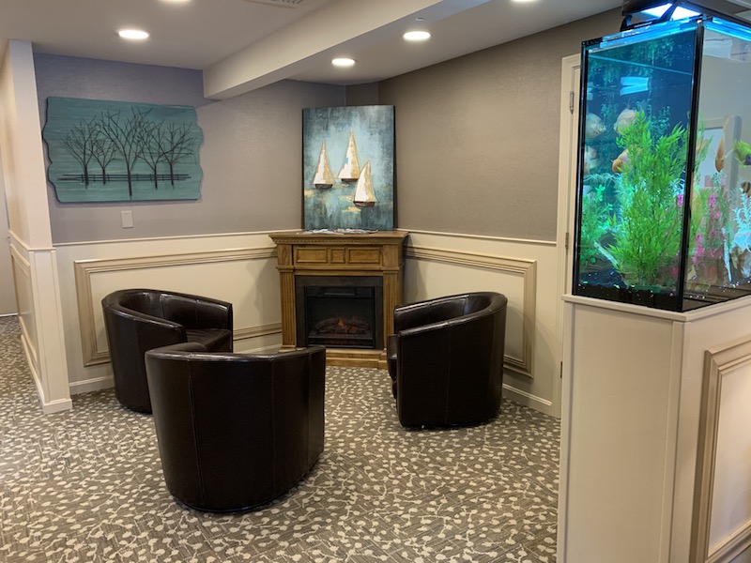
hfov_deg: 67.3
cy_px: 282
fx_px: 564
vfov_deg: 53.1
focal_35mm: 26
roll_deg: +0.3
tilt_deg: -8.4
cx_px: 376
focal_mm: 4.25
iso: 320
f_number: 1.8
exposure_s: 1/60
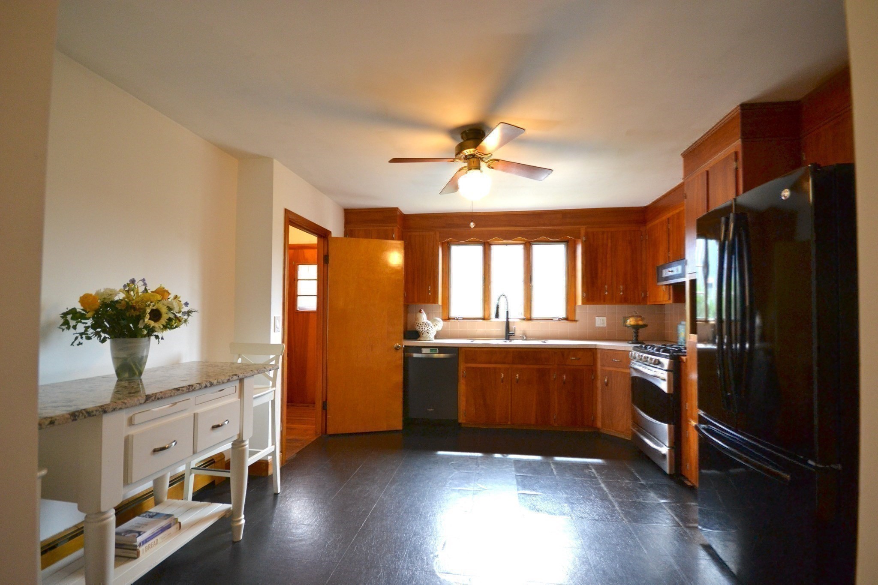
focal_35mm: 15
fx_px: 366
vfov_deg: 77.3
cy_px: 292
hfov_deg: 100.4
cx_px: 439
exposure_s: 1/60
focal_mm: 10
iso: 720
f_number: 4
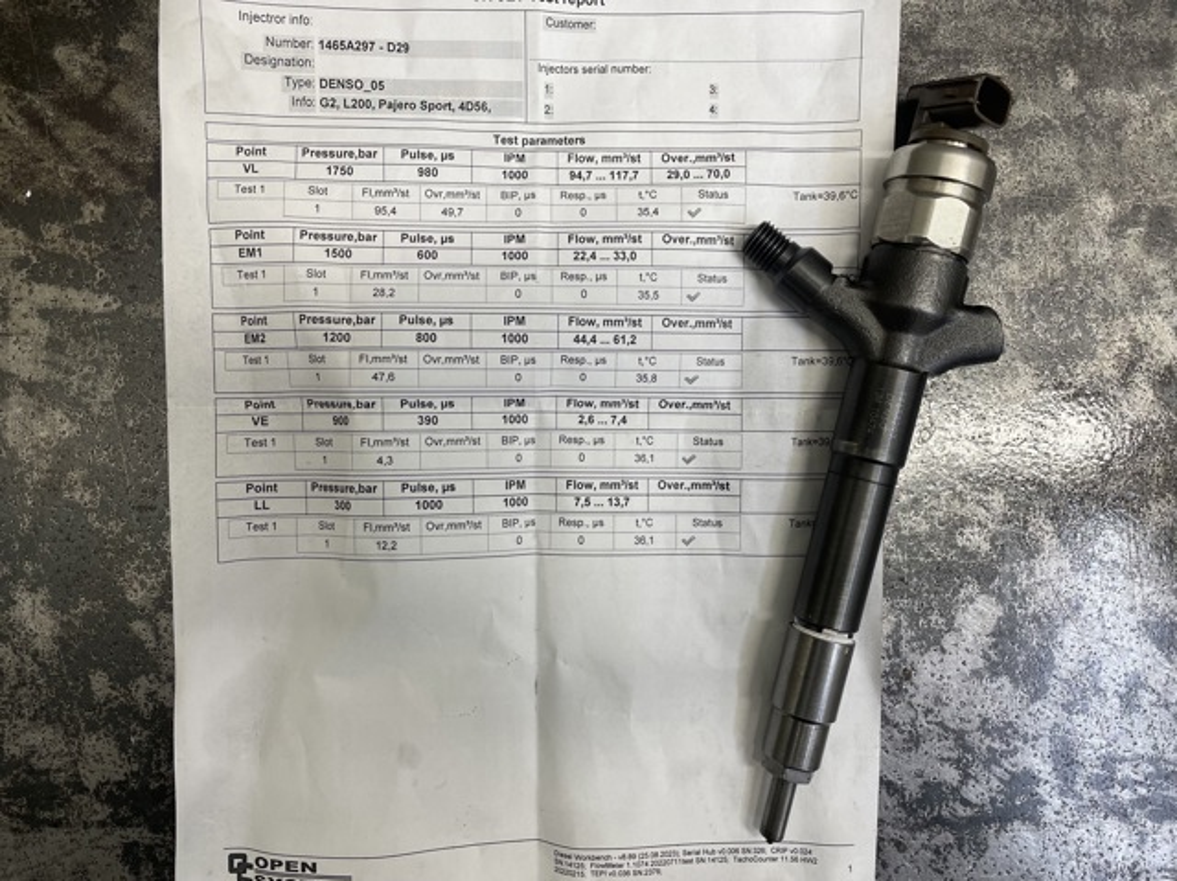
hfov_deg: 67.3
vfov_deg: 53.0
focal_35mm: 26
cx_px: 588
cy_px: 440
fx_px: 883
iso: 32
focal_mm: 4.2
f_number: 1.6
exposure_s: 1/100
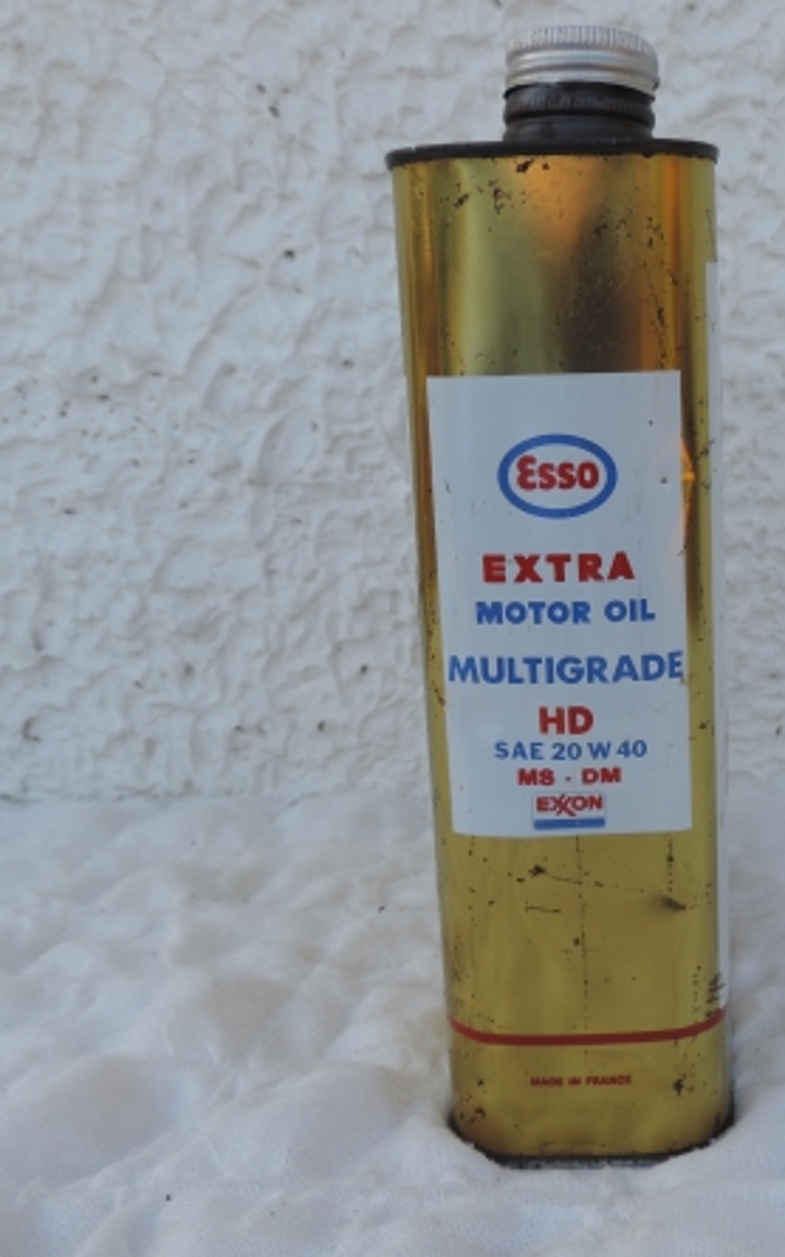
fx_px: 1370
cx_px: 635
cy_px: 624
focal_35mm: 40
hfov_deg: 31.1
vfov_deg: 49.3
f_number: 3.1
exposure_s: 1/320
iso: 80
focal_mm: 4.9
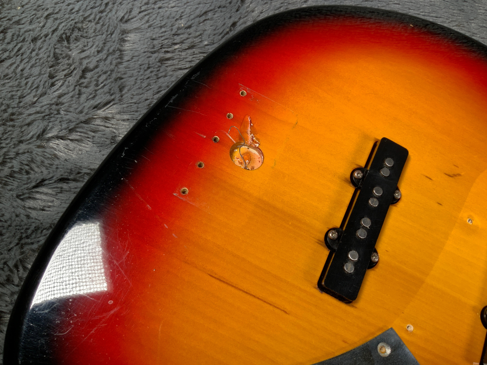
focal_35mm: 29
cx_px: 244
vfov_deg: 48.2
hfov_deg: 61.7
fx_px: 408
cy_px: 182
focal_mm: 3
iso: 40
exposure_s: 1/104
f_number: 1.8
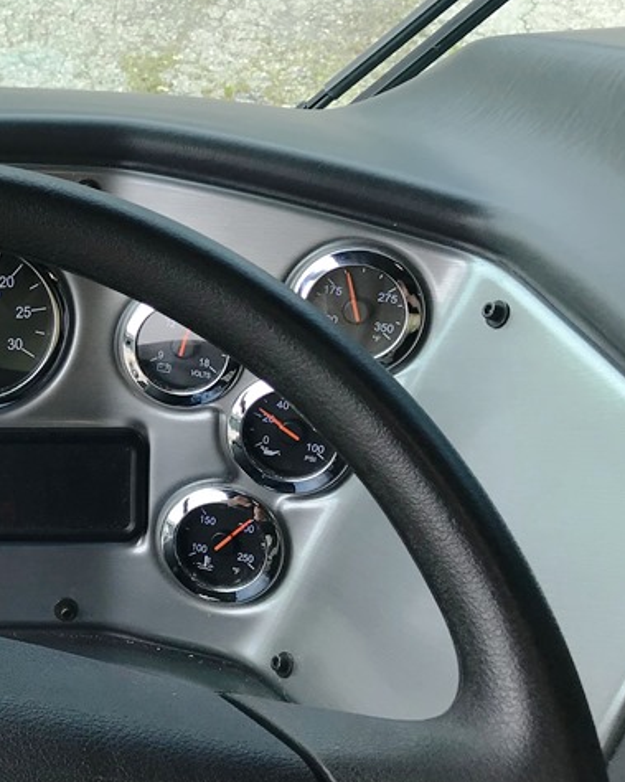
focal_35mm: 59
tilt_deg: -34.6
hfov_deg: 23.4
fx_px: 1365
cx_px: -145
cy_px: 345
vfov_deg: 31.9
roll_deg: +1.0
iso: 20
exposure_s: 1/766
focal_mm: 3.99
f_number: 1.8
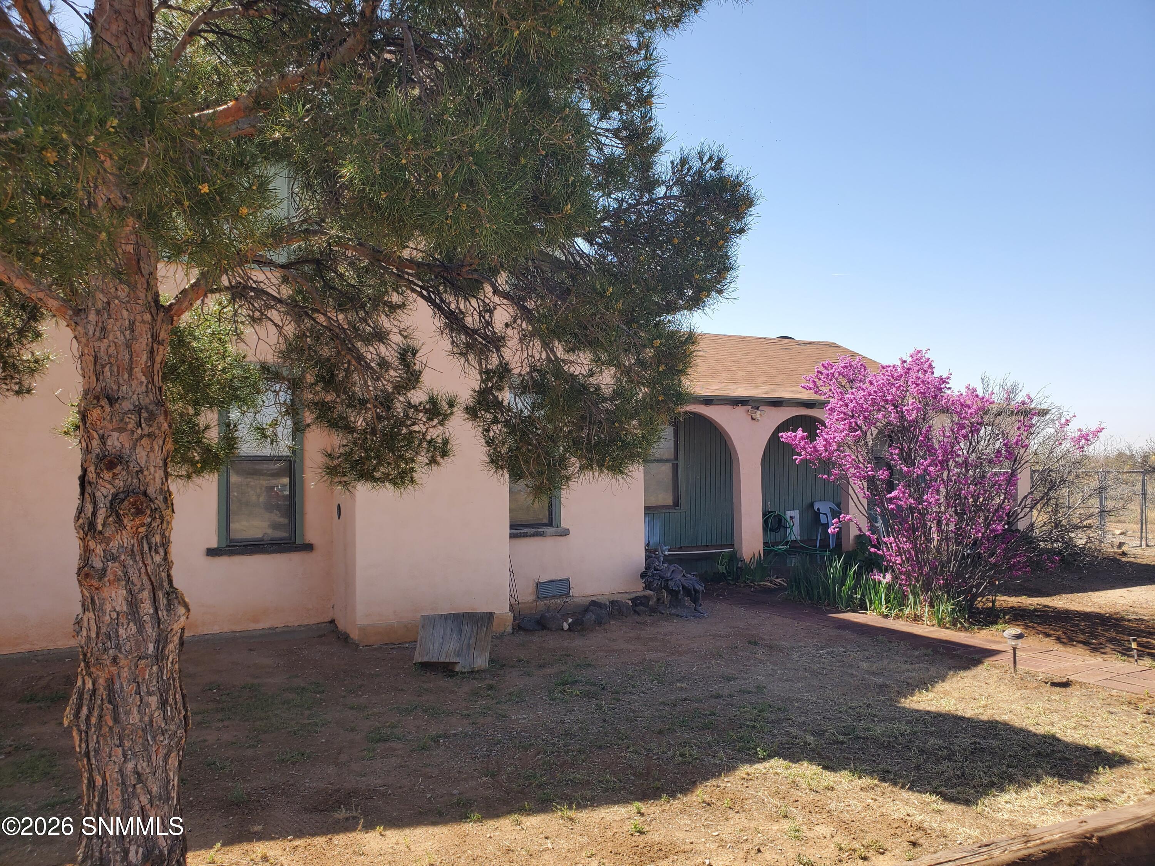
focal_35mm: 26
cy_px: 433
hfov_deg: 67.3
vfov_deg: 53.1
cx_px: 578
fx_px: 868
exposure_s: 1/912
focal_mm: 4.3
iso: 50
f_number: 2.4
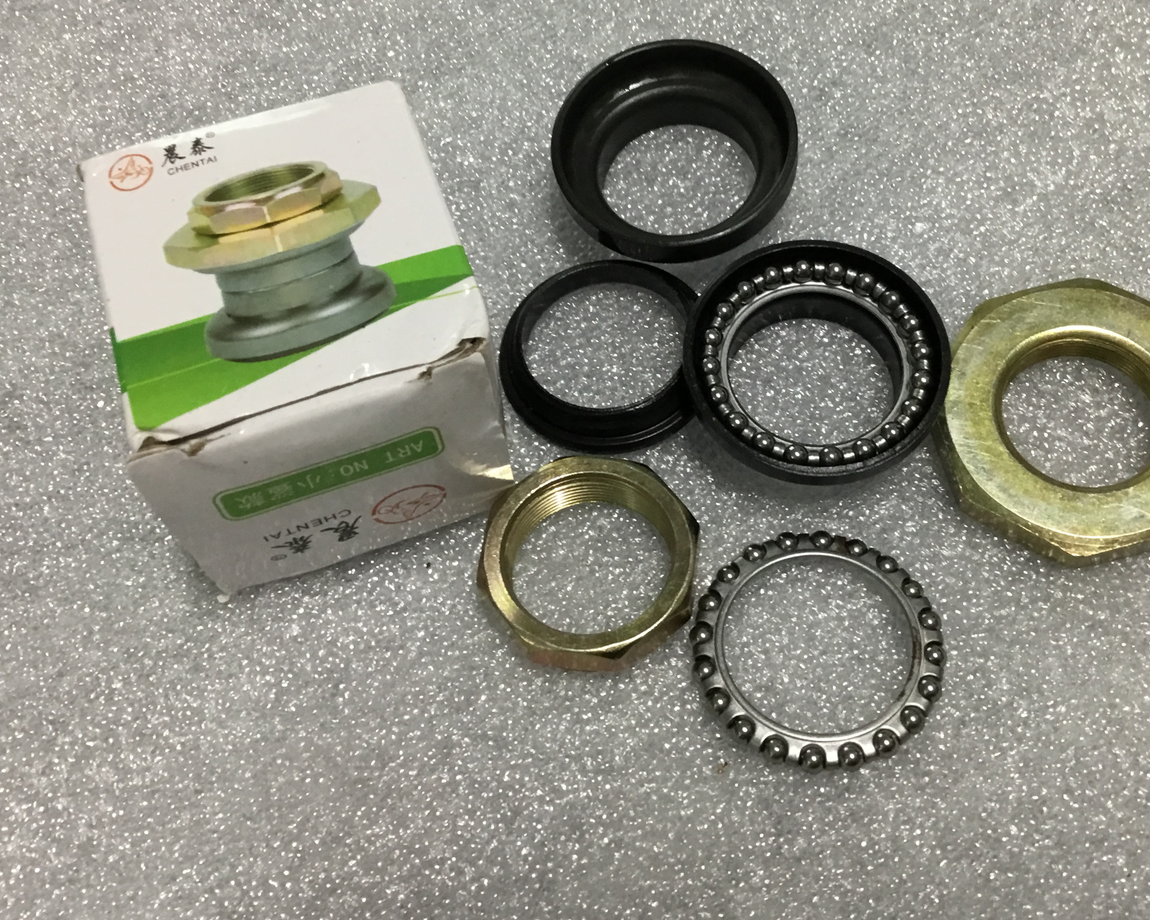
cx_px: 661
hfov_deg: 43.7
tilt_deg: -60.1
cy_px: 374
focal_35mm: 42
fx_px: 1429
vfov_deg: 35.6
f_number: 2.4
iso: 125
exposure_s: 1/33
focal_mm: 3.3
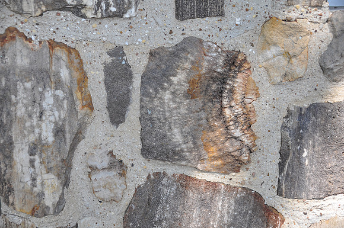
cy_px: 114
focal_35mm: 72
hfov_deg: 28.1
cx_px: 172
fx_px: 687
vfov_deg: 18.9
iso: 360
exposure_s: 1/125
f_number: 5.6
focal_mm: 48
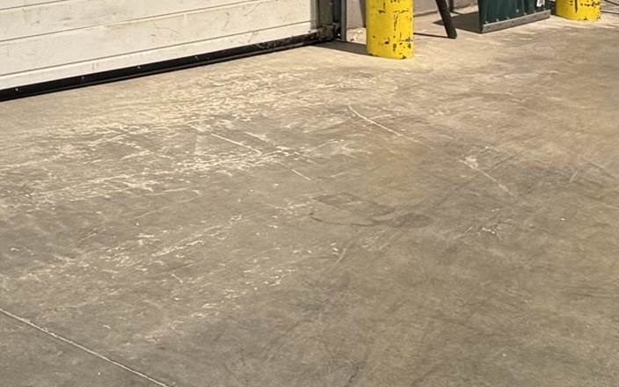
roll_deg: -0.5
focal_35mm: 111
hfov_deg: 16.5
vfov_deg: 10.5
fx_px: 1873
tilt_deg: +0.2
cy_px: -457
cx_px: -408
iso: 200
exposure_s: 1/60
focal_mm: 6.76
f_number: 1.78
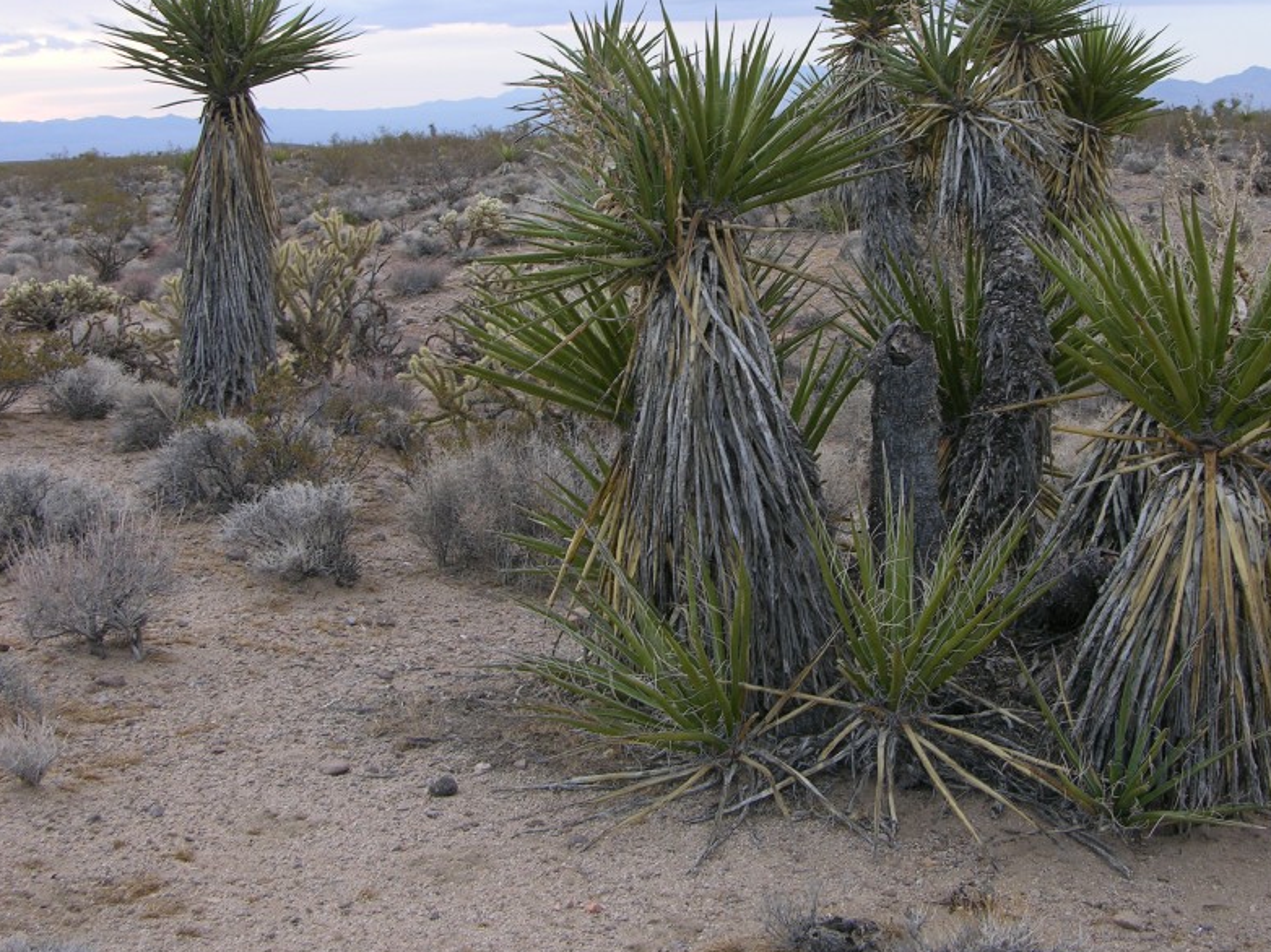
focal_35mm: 55
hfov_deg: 34.9
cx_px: 666
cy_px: 348
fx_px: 2019
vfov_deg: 26.4
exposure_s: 1/40.7
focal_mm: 10.7
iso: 50
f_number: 3.3
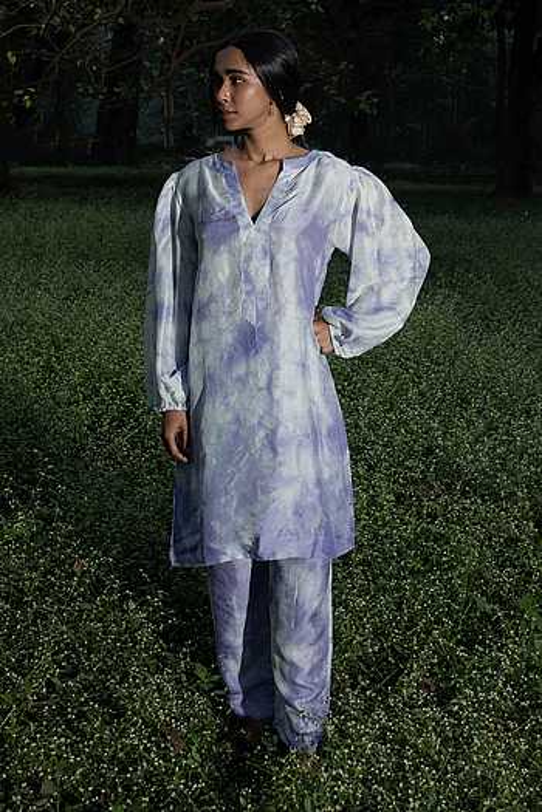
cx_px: 271
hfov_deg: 37.9
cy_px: 406
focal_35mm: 35
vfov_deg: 54.4
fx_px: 790
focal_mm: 35
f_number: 5
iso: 400
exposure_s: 1/200
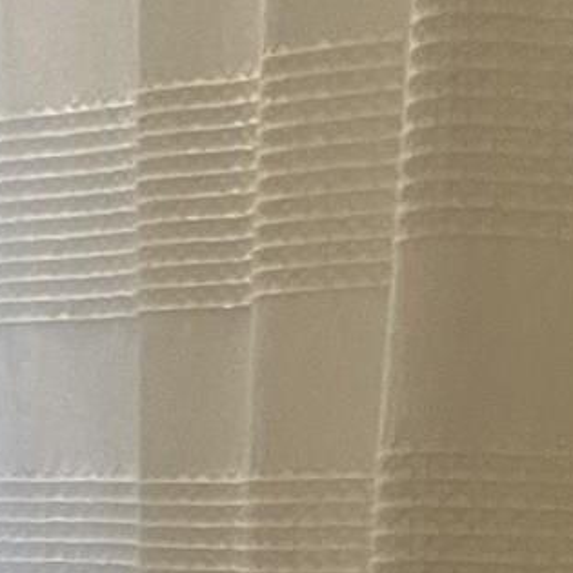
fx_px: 3146
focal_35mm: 168
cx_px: 16
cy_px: 857
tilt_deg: -7.5
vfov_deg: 10.1
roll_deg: +1.0
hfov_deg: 10.3
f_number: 1.6
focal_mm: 5.1
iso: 160
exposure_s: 1/60
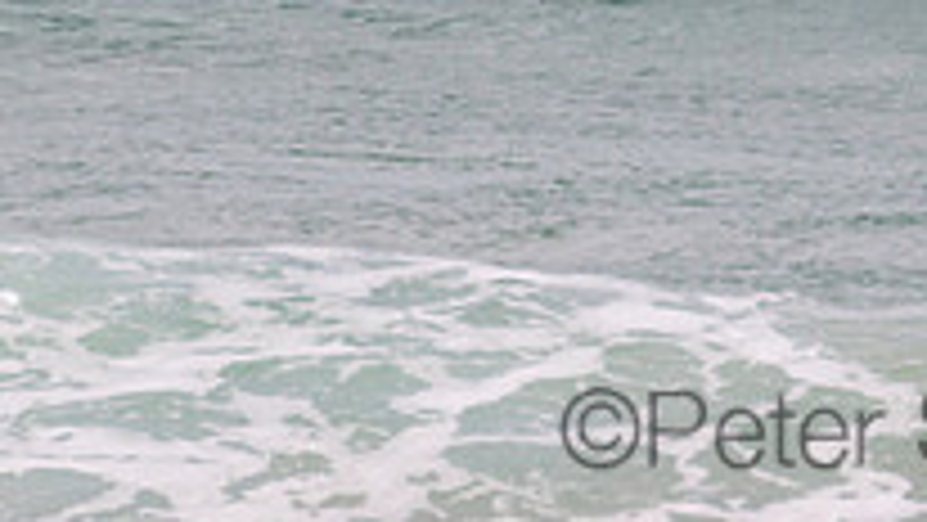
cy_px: -317
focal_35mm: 2364
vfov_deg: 0.5
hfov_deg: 0.9
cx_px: 909
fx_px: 58123
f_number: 11
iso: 800
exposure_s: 1/2000
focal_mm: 800
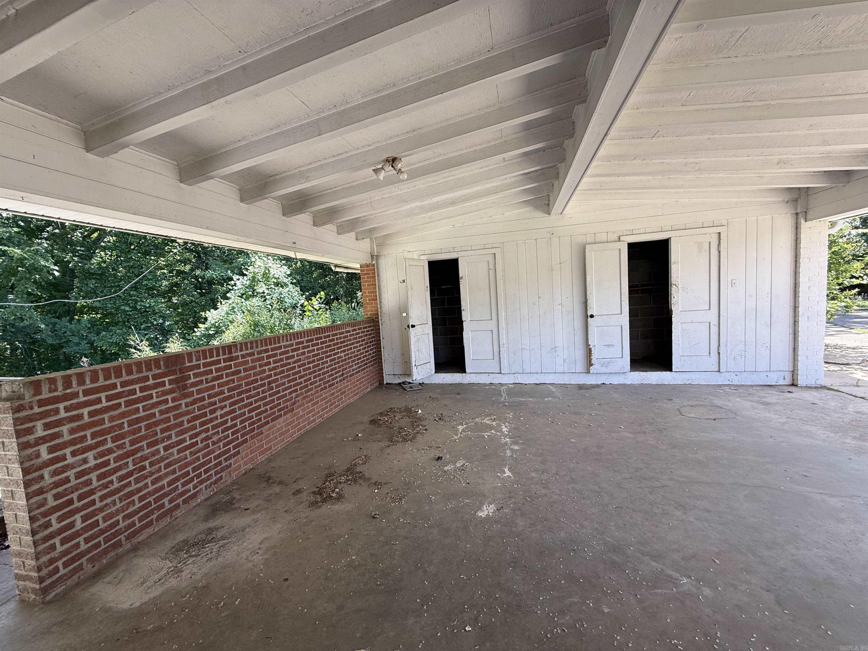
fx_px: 351
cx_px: 434
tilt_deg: -3.7
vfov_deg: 85.7
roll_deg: +3.1
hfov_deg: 102.1
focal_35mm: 14
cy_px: 326
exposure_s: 1/134
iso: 50
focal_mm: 2.22
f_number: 2.2
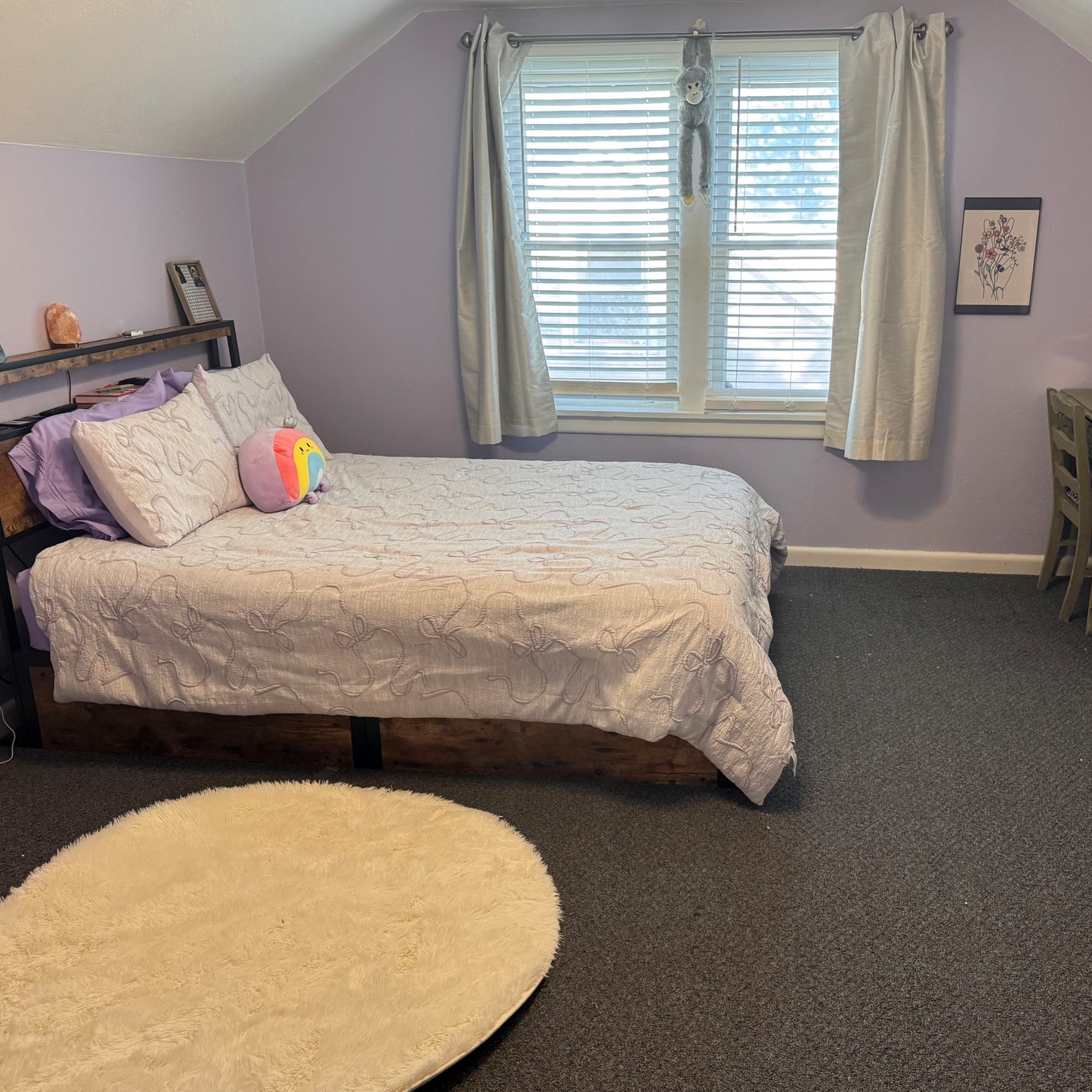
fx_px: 1035
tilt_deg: -17.6
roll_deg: +0.1
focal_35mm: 29
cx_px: 629
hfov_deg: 55.4
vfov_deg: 55.6
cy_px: 542
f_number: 1.78
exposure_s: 1/100
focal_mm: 6.76
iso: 200
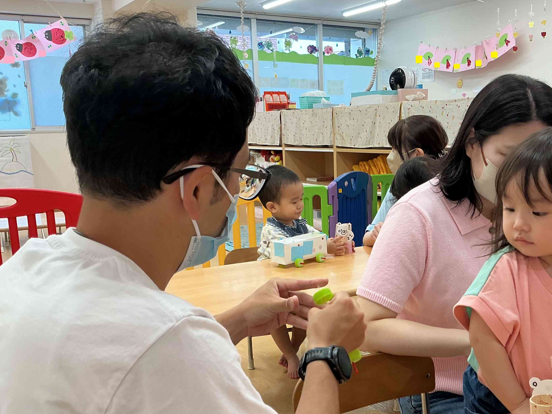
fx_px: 670
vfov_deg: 34.1
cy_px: 274
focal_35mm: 42
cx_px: 362
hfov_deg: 44.2
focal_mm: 3
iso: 64
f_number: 1.8
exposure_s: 1/120
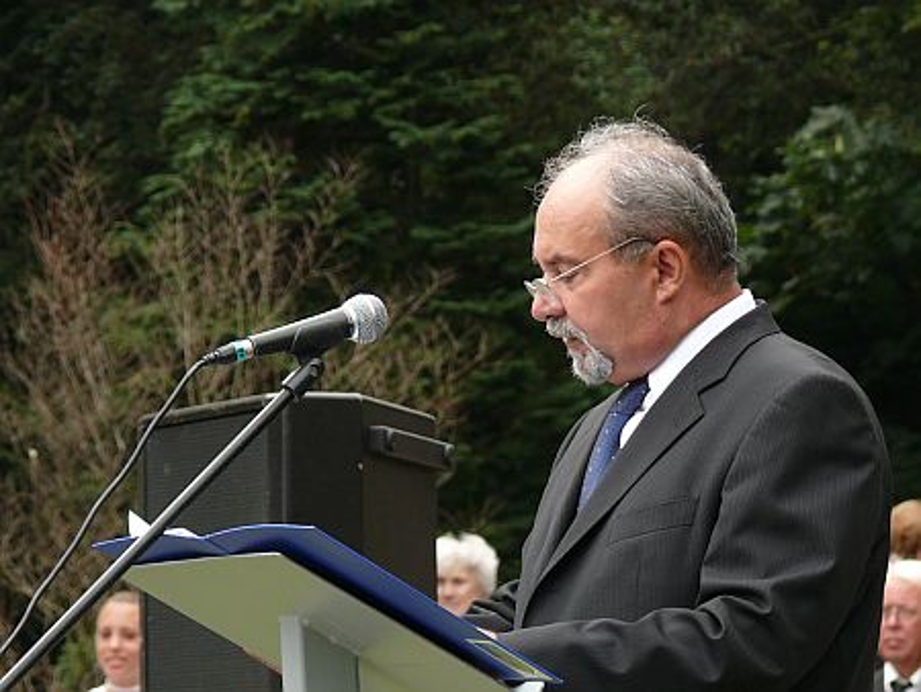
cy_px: 346
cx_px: 460
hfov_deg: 5.6
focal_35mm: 351
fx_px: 9344
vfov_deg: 4.2
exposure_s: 1/200
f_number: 4
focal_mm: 41.7
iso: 100
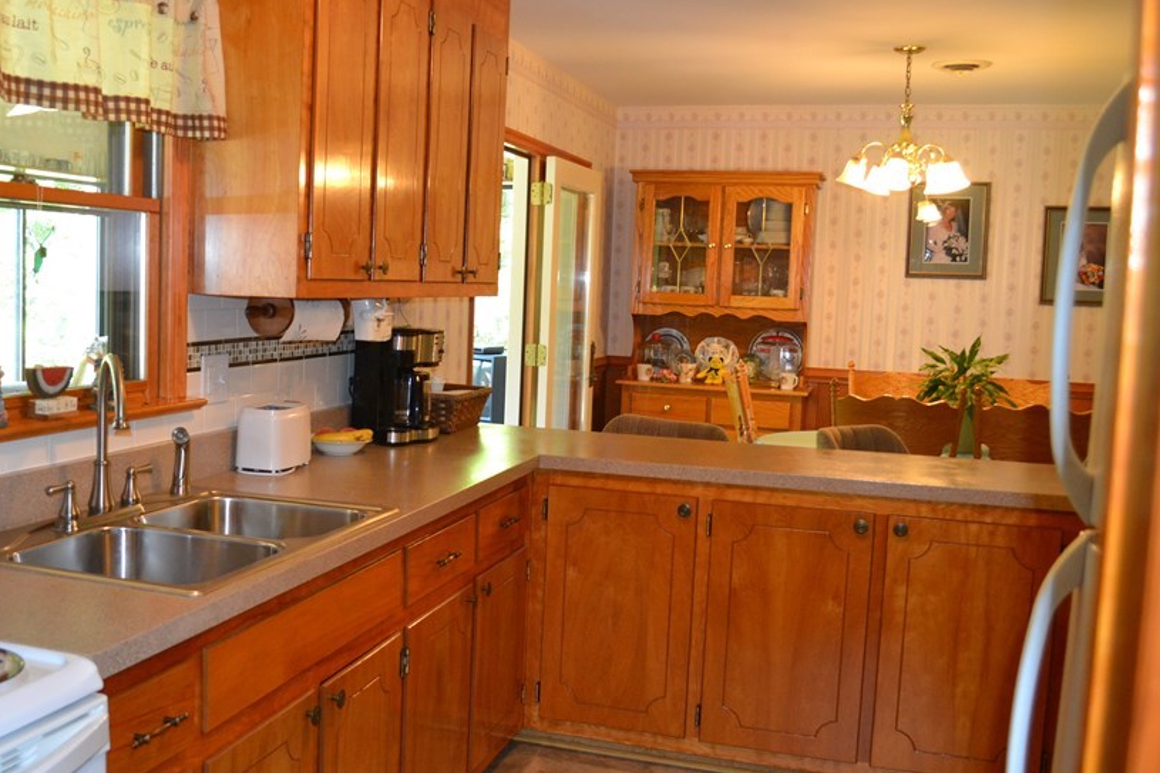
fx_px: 1160
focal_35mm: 36
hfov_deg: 52.4
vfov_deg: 36.9
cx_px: 411
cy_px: 369
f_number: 3.5
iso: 1000
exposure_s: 1/60
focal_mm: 18
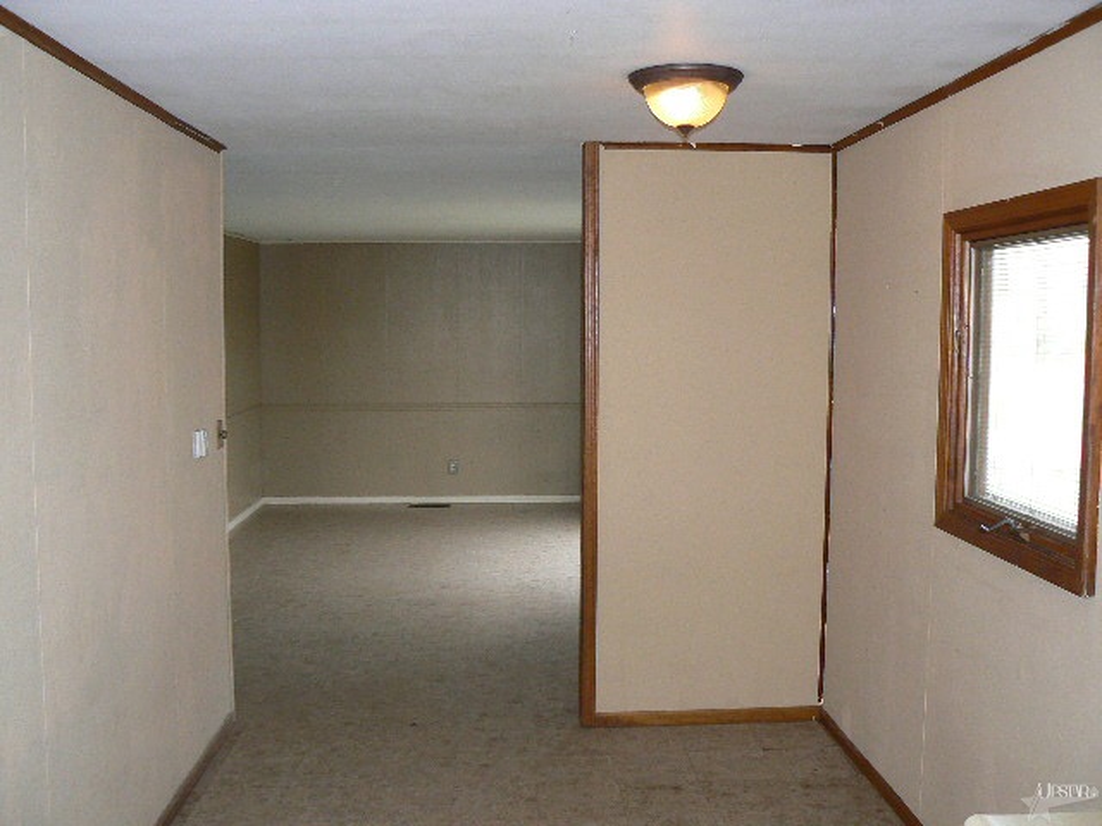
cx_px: 551
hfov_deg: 51.4
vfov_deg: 39.7
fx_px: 1146
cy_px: 413
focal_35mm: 36
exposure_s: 1/30
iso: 160
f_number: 2.8
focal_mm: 6
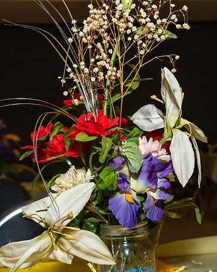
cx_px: 139
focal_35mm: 72
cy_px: 136
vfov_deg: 26.5
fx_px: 576
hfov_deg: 21.3
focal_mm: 34
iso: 400
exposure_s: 1/250
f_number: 5.6
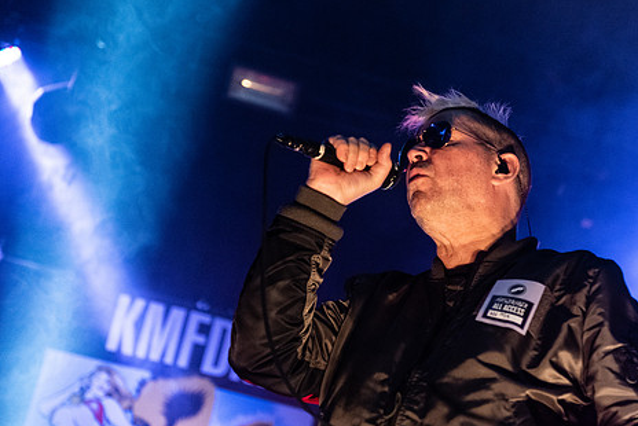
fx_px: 1507
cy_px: 196
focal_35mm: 85
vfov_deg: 16.1
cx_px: 423
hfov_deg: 23.8
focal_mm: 60
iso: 3200
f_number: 3.2
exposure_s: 1/320
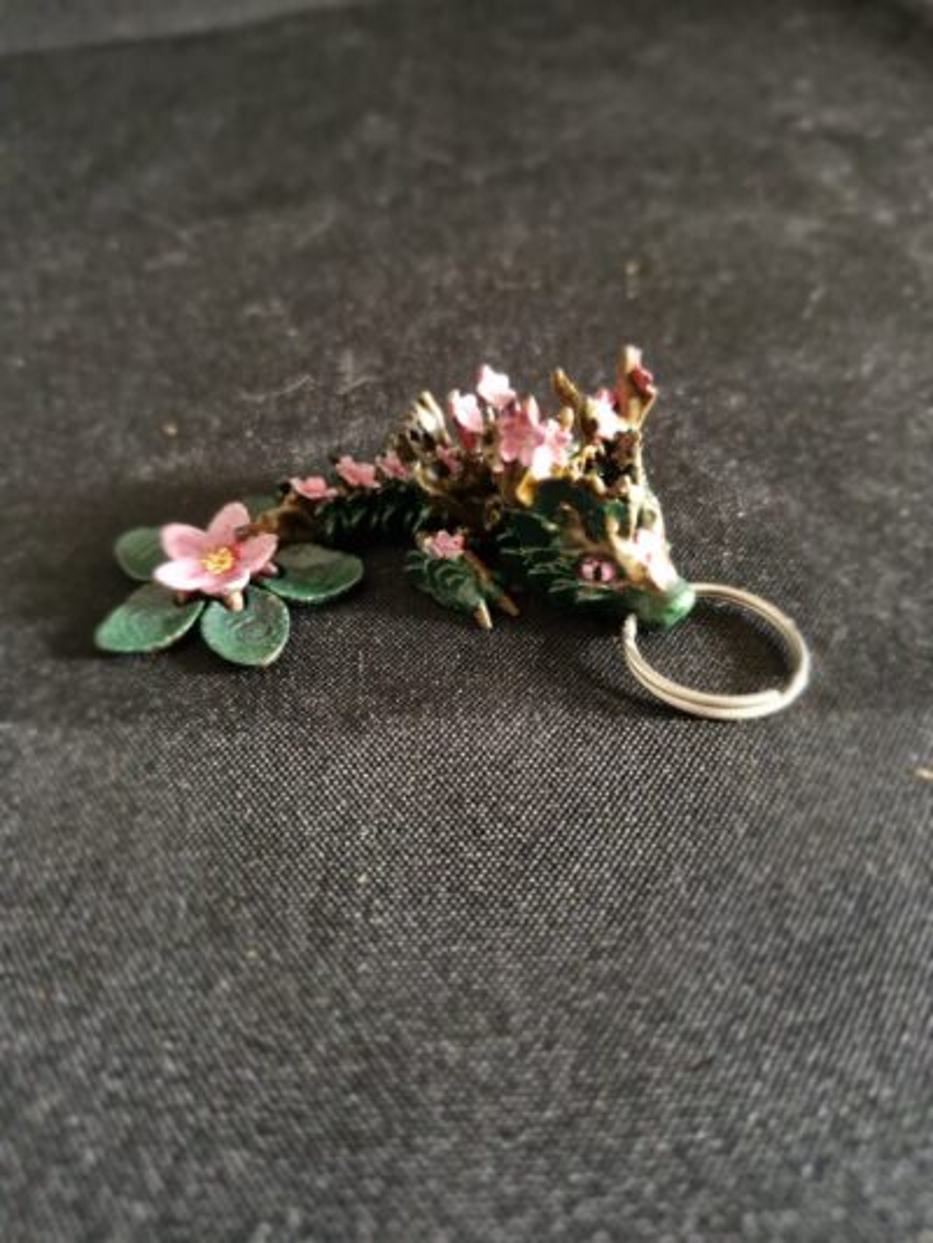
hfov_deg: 58.9
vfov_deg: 73.9
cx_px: 466
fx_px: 826
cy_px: 622
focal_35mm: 23
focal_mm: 5.54
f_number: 1.8
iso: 800
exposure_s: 1/25
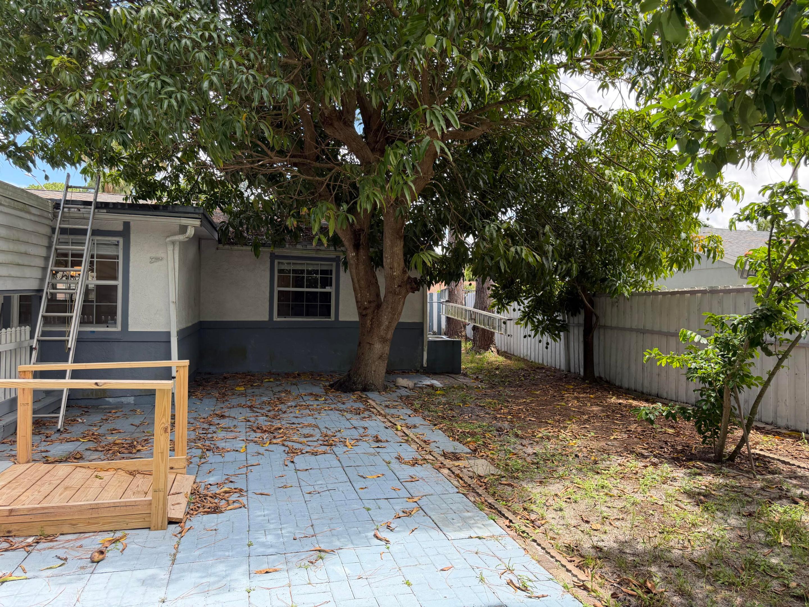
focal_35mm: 24
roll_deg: -1.5
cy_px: 304
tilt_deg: +1.2
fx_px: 561
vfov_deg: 56.8
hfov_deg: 71.6
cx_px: 404
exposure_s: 1/831
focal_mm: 6.76
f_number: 1.78
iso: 100
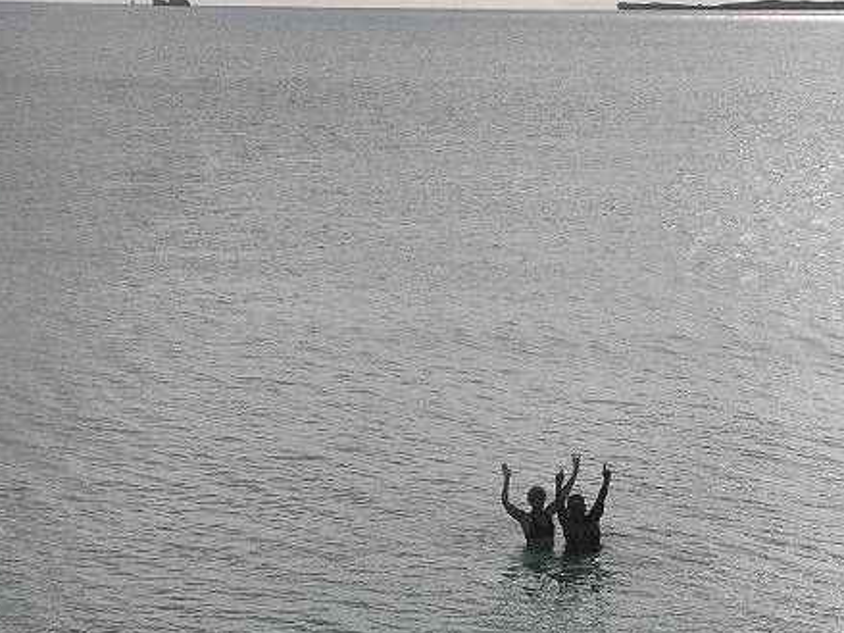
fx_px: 3729
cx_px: 554
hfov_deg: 12.9
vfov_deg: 9.7
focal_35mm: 153
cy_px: 331
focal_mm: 17.4
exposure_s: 1/859
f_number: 7
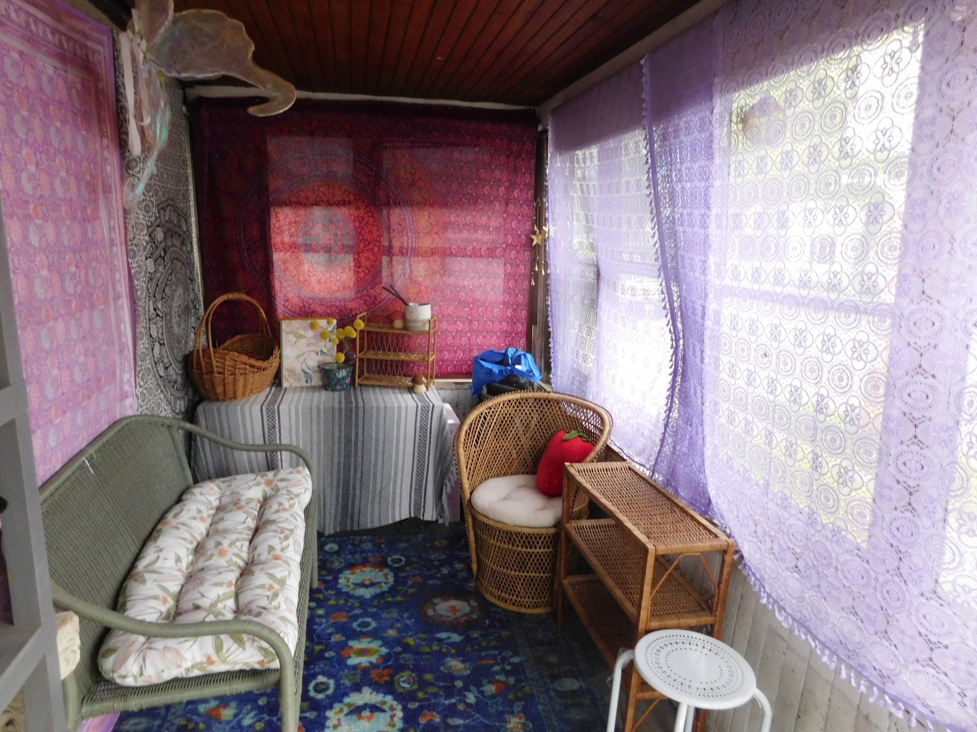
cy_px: 366
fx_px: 649
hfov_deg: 73.9
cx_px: 488
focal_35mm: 23
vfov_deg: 58.9
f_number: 3
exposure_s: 1/30
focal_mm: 4
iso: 400
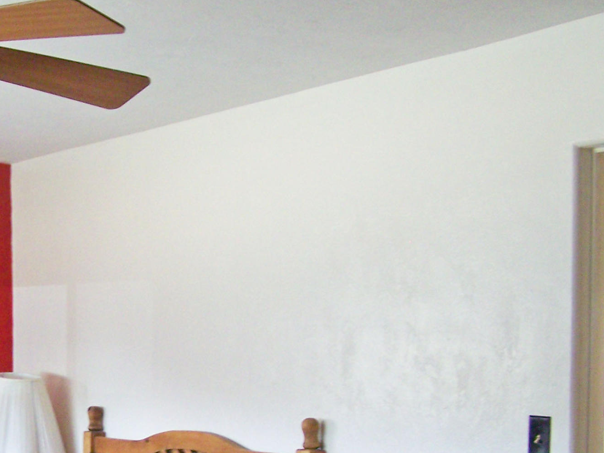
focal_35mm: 86
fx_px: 1500
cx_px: 54
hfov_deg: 22.2
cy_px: 424
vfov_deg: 16.9
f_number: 2.8
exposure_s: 1/25
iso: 160
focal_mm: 6.3
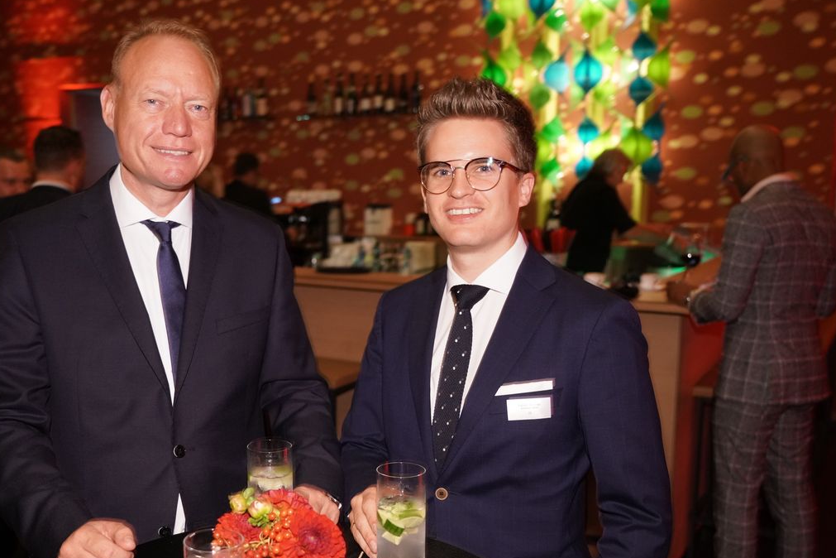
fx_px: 882
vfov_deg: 35.0
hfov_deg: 50.4
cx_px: 344
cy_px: 312
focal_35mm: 38
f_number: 4
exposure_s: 1/25
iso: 2500
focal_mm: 32
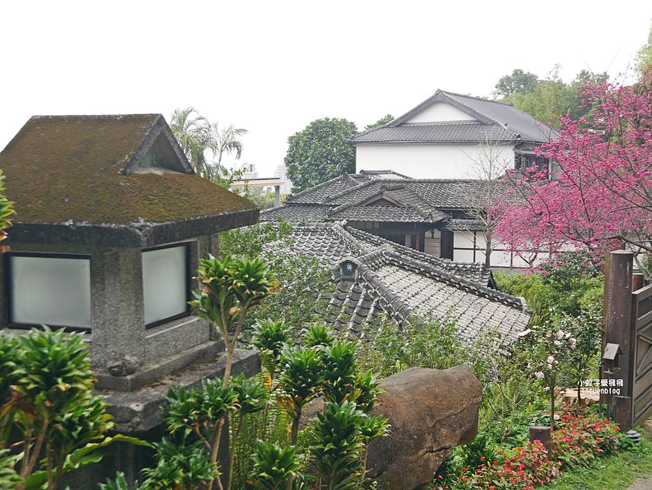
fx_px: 867
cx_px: 326
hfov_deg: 41.2
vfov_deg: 31.5
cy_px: 245
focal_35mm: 46
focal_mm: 23
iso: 200
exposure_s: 1/400
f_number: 4.8
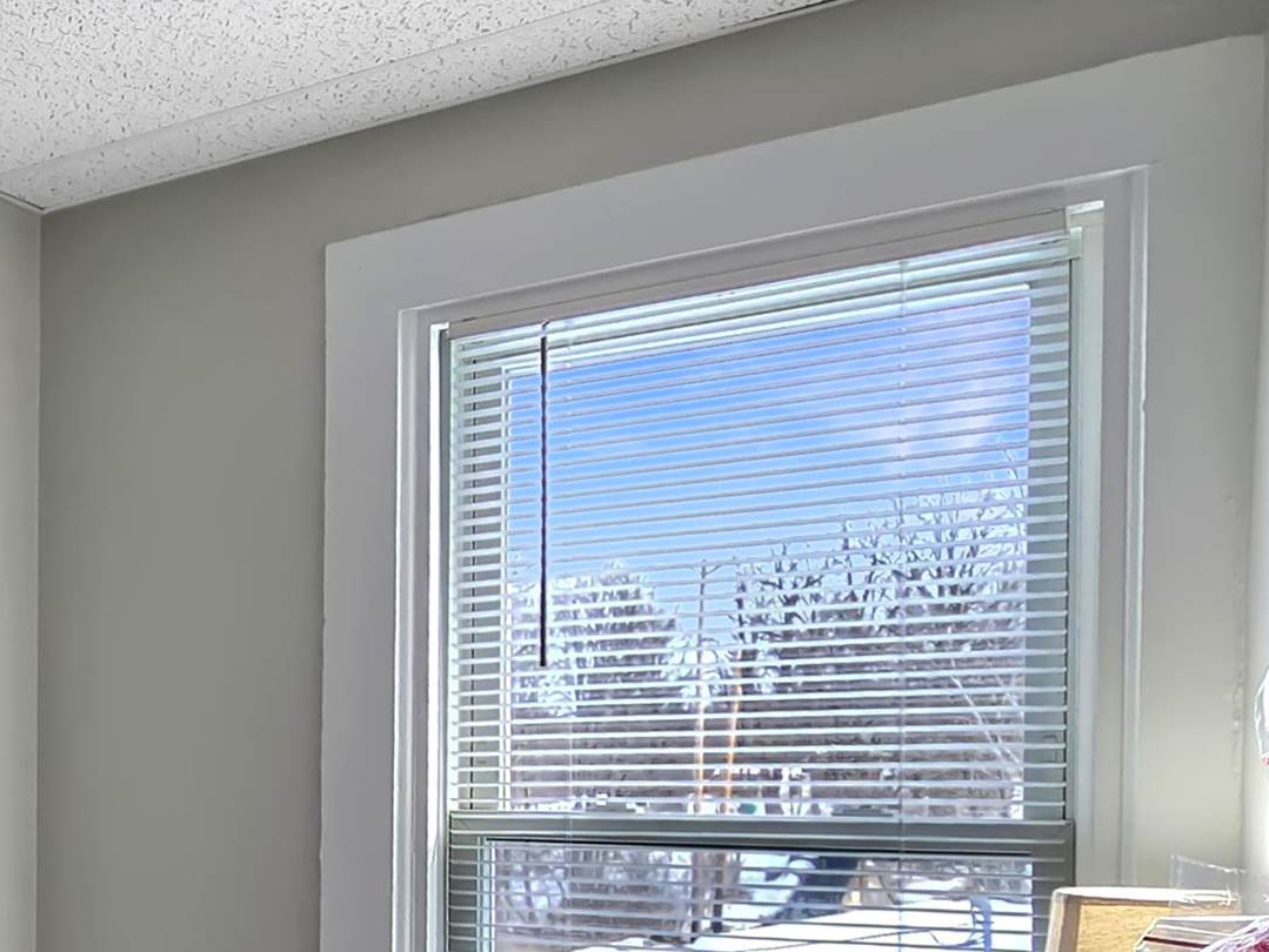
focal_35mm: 37
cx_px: -321
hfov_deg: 36.2
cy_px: 1259
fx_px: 1357
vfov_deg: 30.1
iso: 50
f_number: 2.2
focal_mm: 2.2
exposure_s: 1/120
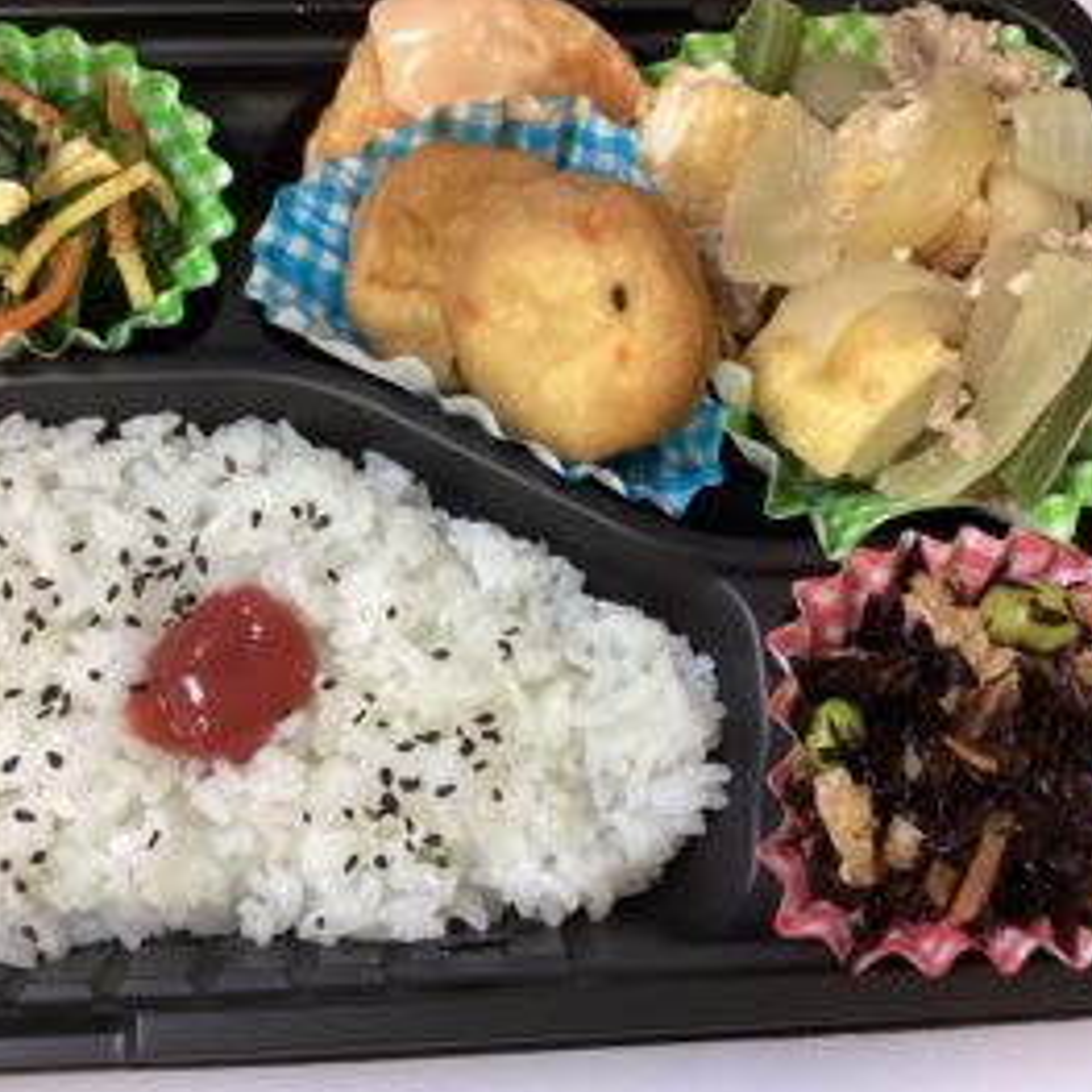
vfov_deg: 42.8
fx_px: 1392
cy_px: 546
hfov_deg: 42.7
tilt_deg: -71.2
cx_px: 471
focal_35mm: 39
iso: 200
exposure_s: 1/50
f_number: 2.4
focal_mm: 3.3
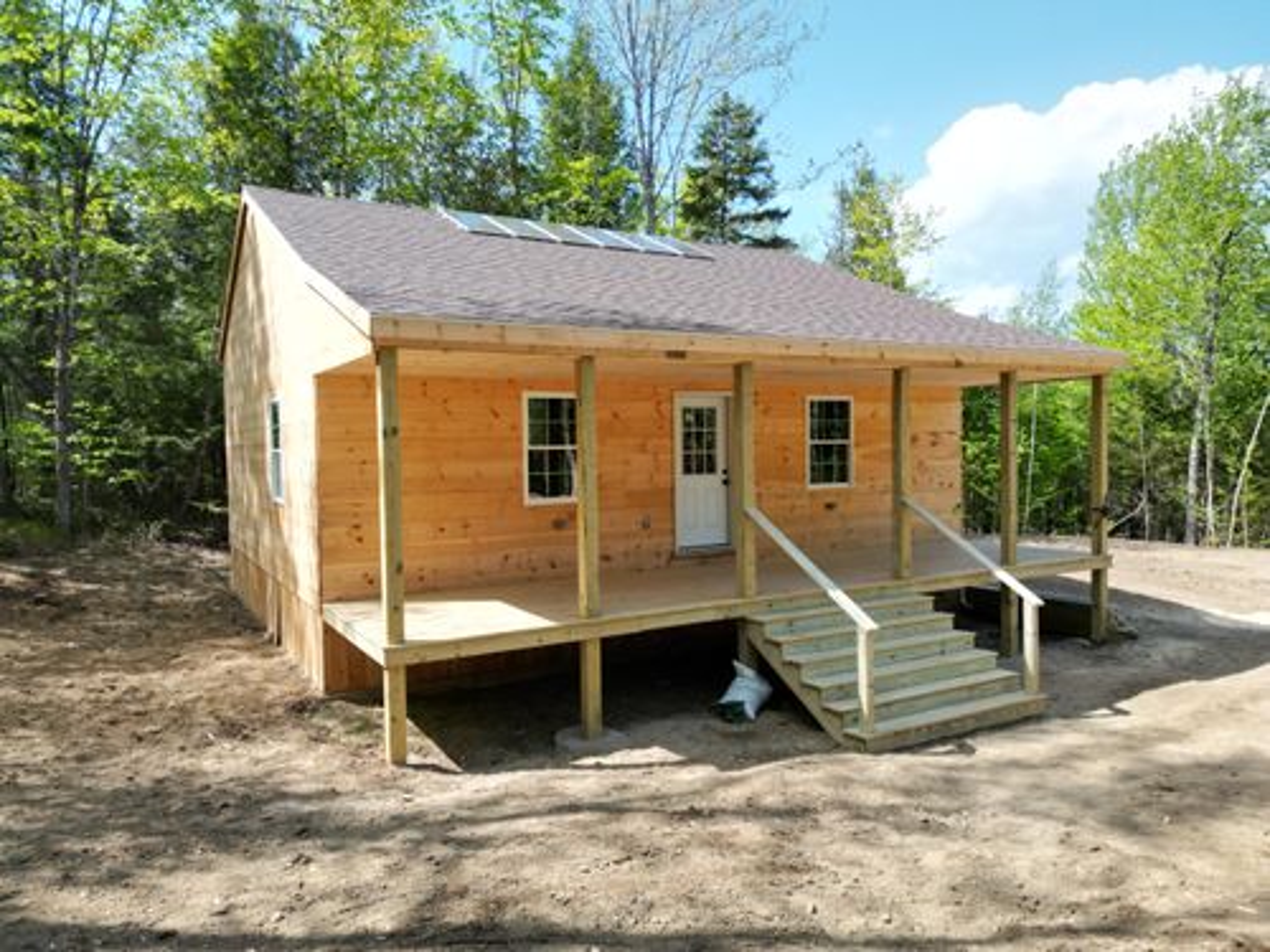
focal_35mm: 24
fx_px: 881
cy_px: 476
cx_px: 635
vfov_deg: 56.8
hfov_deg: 71.6
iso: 200
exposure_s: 1/2000
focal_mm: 6.72
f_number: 1.7
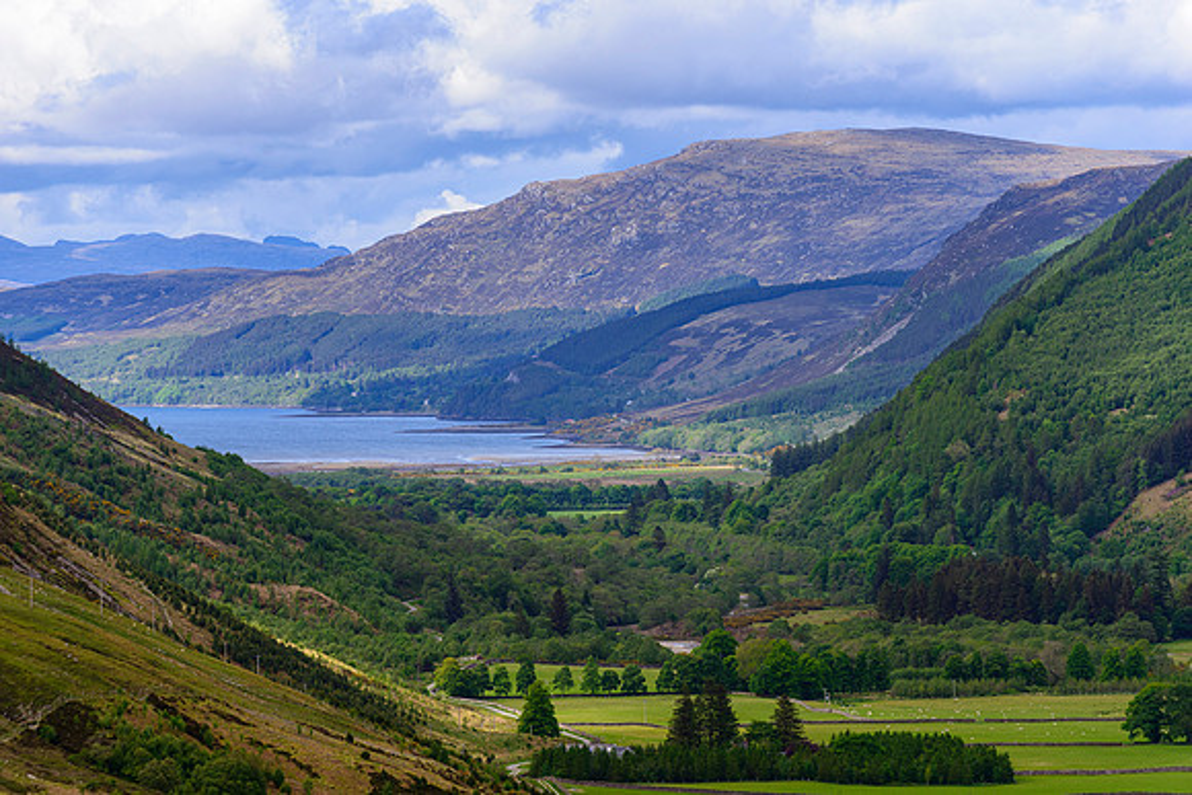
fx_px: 6623
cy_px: 398
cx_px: 596
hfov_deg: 10.3
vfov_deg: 6.9
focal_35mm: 200
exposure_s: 1/800
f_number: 7.1
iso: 450
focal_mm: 200
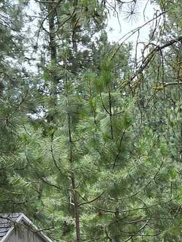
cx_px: 238
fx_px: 827
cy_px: 400
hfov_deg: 12.2
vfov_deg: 15.0
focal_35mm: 118
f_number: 1.8
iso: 80
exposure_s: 1/717
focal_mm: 5.4
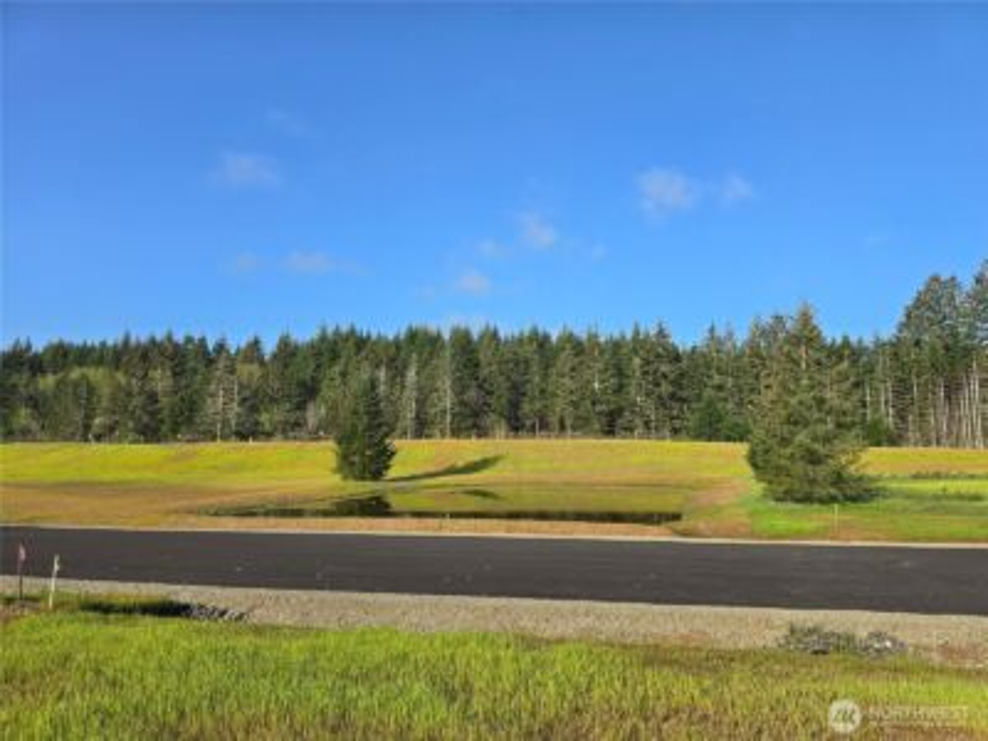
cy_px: 370
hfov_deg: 73.9
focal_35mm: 23
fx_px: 656
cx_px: 494
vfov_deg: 58.9
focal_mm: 6.3
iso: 12
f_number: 1.7
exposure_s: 1/670
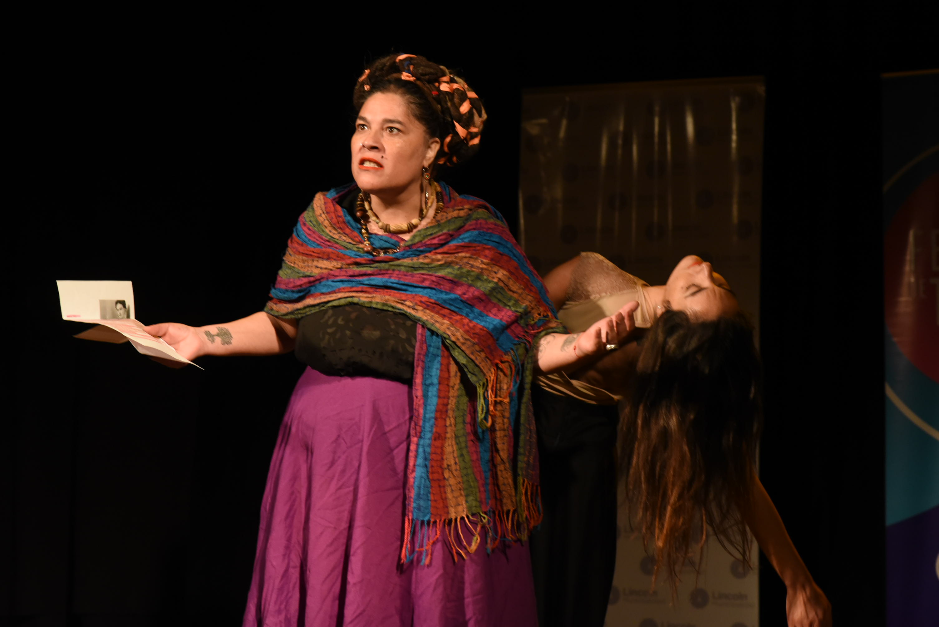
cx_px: 470
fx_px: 2218
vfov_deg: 16.1
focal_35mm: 85
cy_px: 314
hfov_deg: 23.9
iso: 3200
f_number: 4.5
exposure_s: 1/100
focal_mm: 85
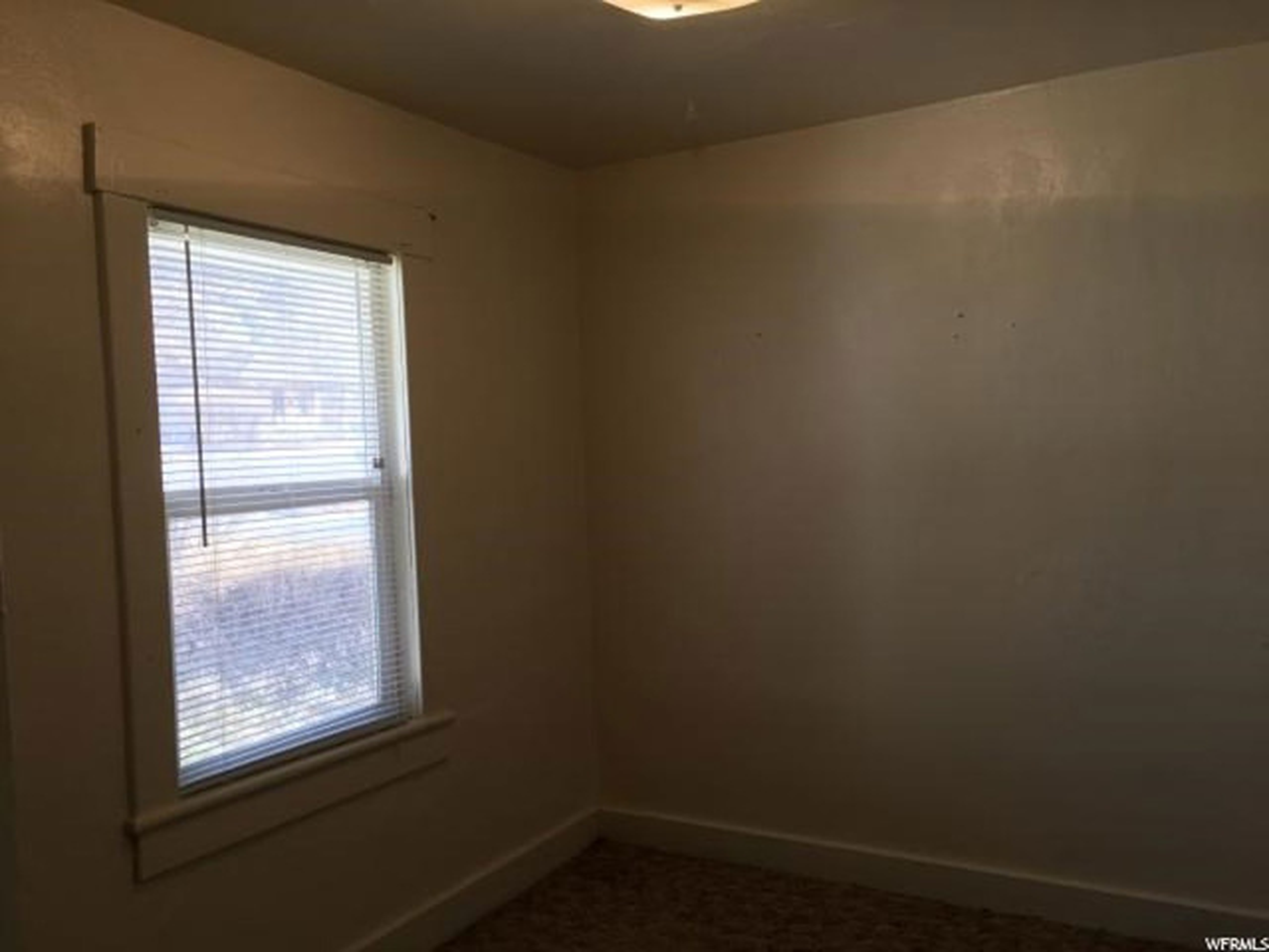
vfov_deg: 48.2
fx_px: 1063
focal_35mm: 29
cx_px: 634
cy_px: 476
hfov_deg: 61.7
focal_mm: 4.15
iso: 32
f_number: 2.2
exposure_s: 1/60
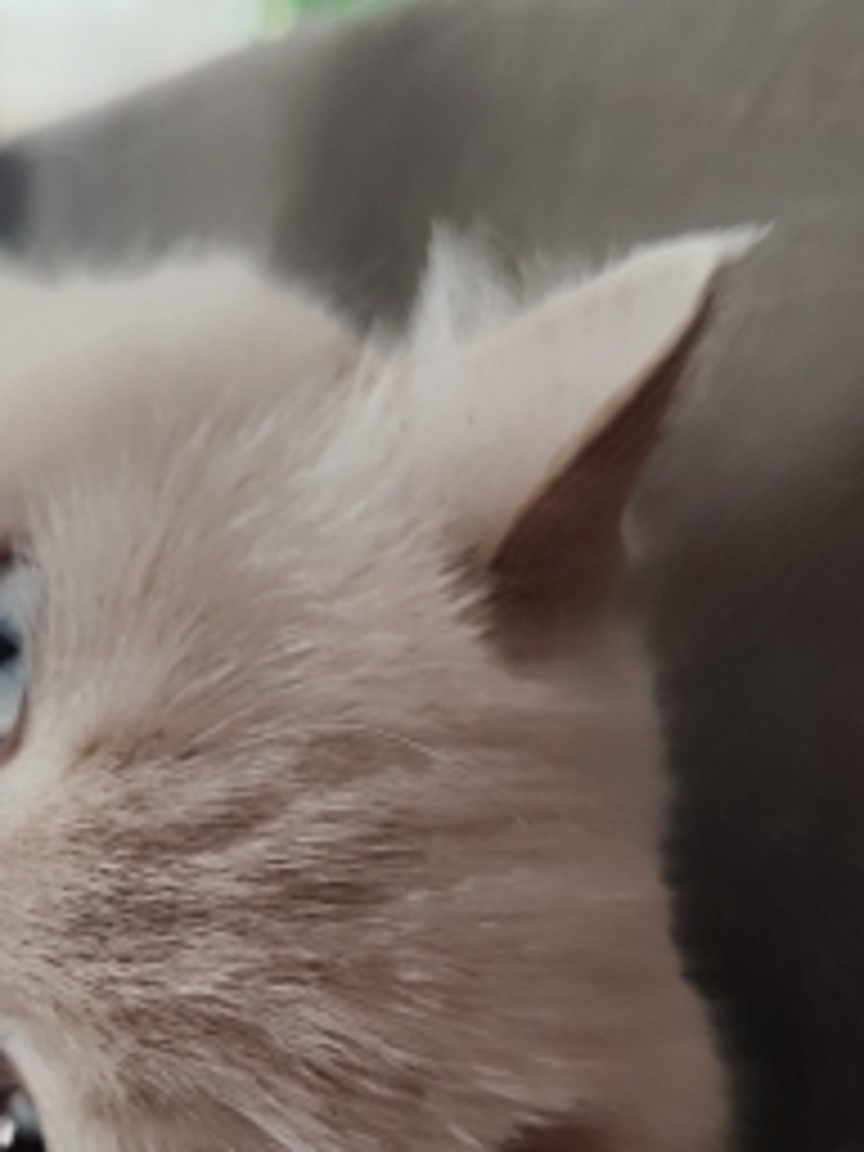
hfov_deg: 31.6
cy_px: 873
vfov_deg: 40.8
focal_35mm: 45
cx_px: 214
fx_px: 1498
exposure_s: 1/100
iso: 320
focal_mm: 6.19
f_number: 1.65
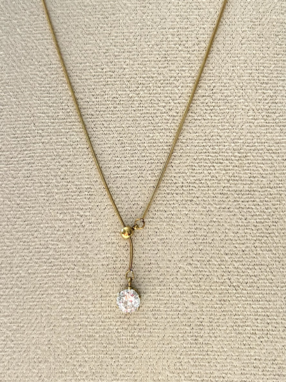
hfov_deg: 53.1
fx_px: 286
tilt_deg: -11.5
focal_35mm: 26
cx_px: 143
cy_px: 191
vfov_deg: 67.3
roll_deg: -0.9
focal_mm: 5.7
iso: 320
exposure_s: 1/60
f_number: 1.5
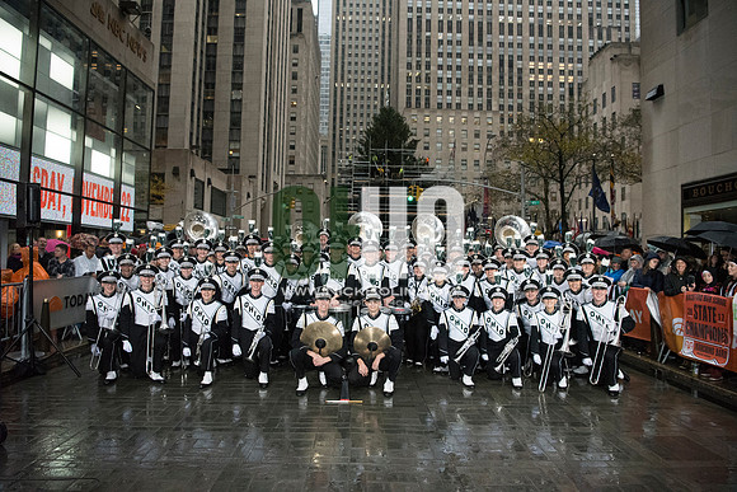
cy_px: 246
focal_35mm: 24
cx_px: 368
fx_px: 491
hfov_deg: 73.7
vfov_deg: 53.2
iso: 10000
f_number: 3.5
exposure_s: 1/2500
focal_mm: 24
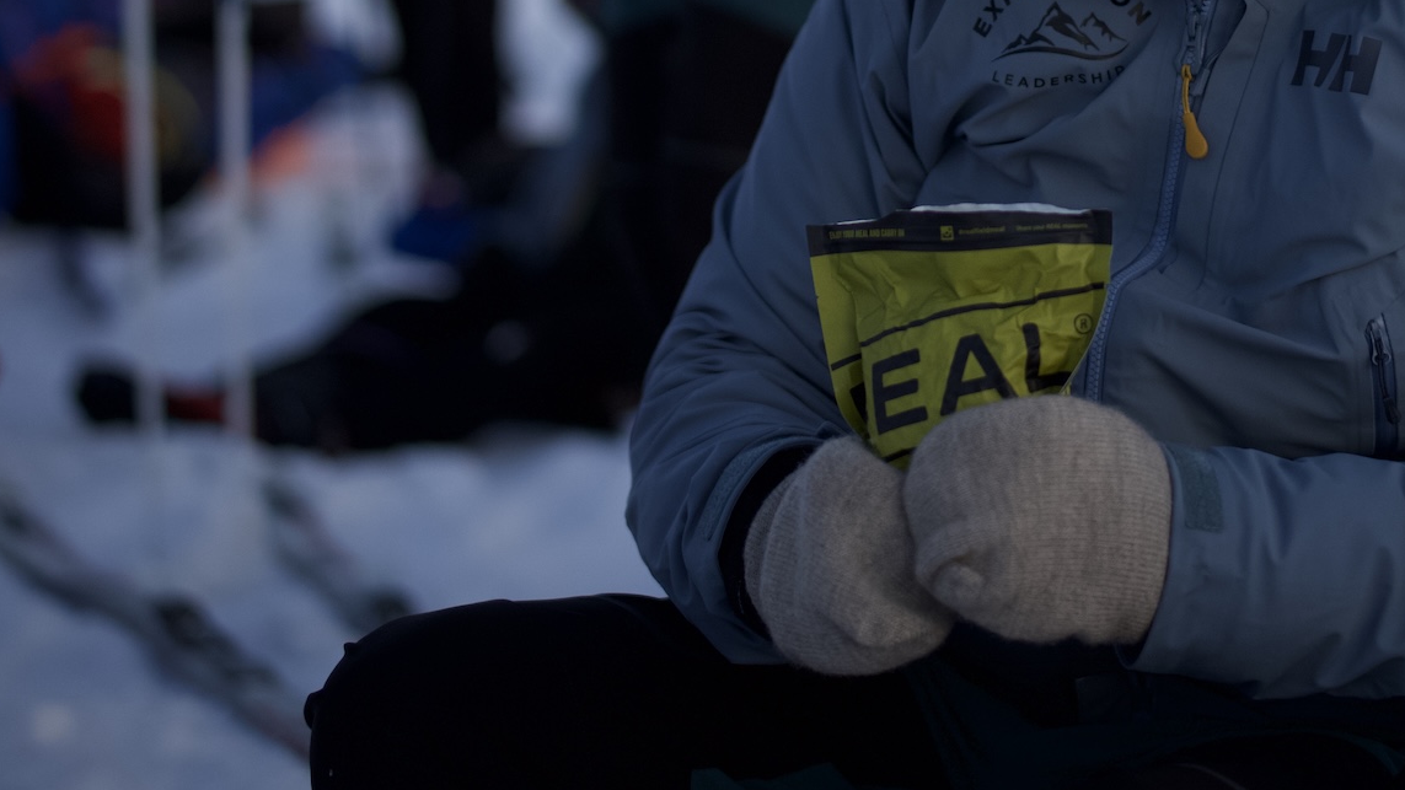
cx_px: 1019
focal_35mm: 110
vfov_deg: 10.8
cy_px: -172
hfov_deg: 19.3
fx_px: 4098
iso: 500
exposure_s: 1/4000
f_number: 1.4
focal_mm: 50
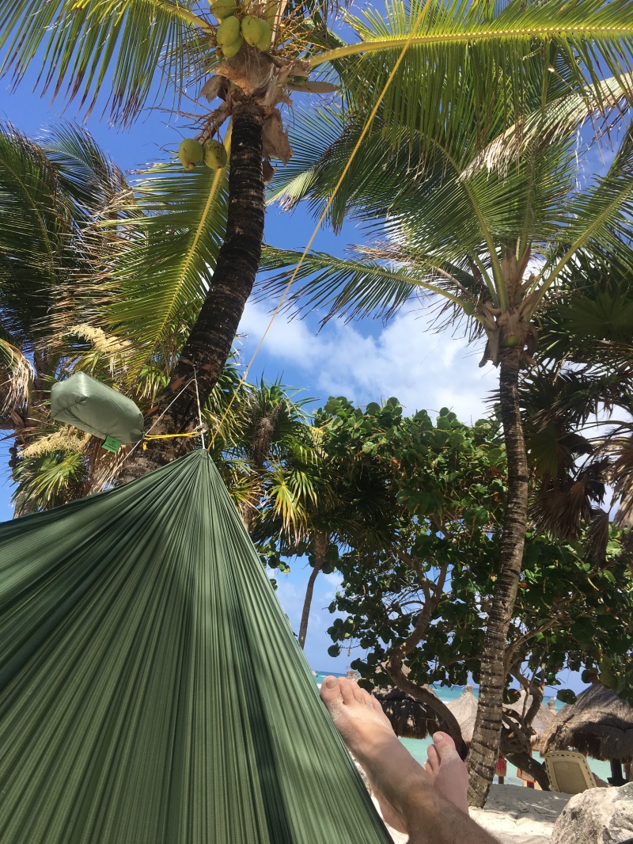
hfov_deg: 48.2
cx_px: 316
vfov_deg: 61.6
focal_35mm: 29
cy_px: 422
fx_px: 707
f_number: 2.2
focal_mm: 4.15
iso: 25
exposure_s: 1/1304
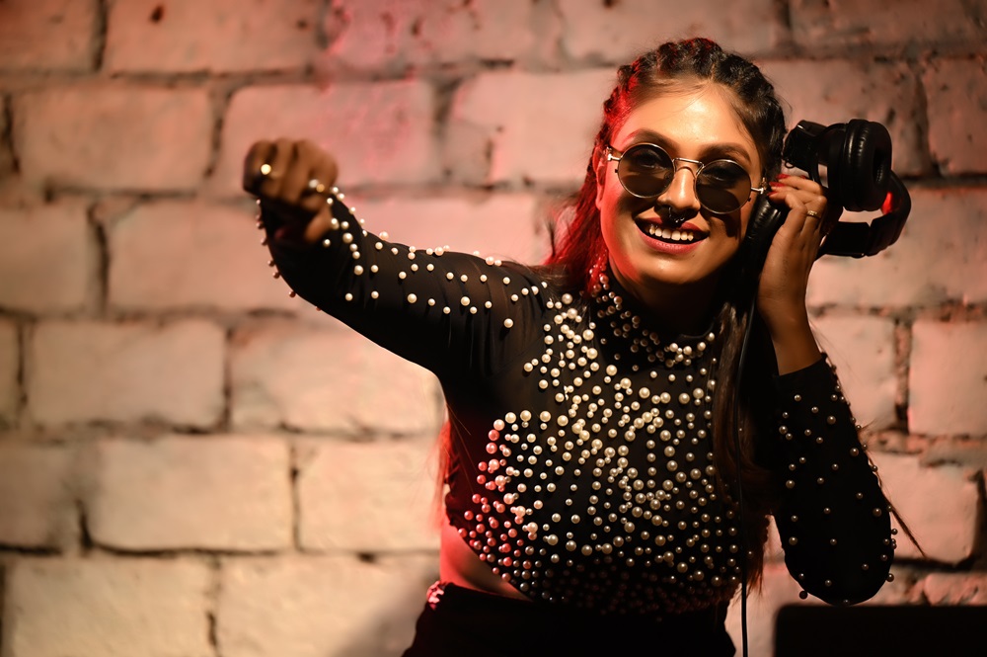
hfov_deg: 14.2
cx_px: 494
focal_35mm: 145
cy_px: 328
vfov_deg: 9.4
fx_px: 3972
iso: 320
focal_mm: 145
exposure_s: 1/100
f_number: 2.8
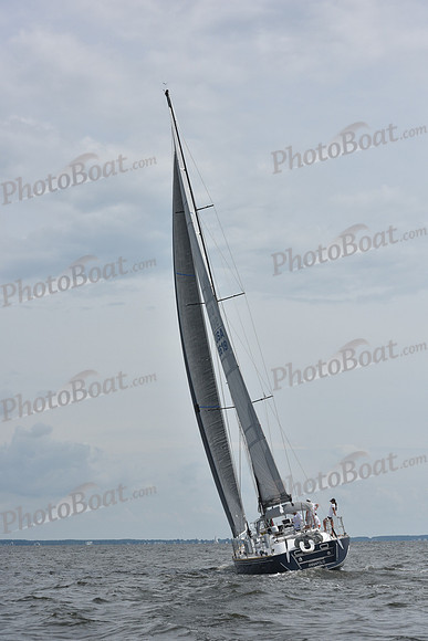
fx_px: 1247
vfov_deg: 28.8
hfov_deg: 19.5
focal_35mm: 70
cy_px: 320
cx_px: 214
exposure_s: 1/1600
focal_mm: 70
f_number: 9
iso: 320
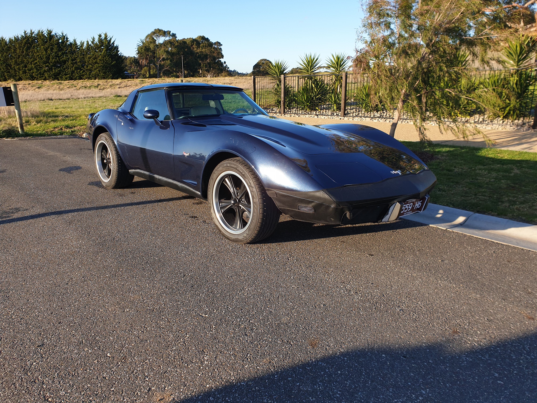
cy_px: 202
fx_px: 403
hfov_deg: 67.3
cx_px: 268
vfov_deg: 53.1
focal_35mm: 26
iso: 50
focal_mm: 4.3
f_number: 2.4
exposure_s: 1/539
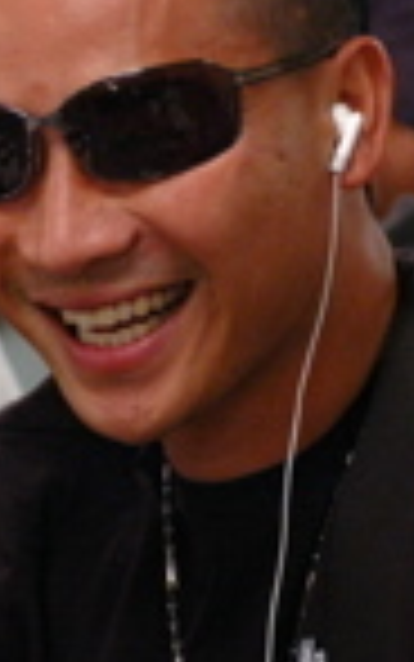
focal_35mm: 272
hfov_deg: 4.8
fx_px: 4905
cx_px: 160
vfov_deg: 7.7
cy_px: 401
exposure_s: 1/80
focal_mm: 56
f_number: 3.5
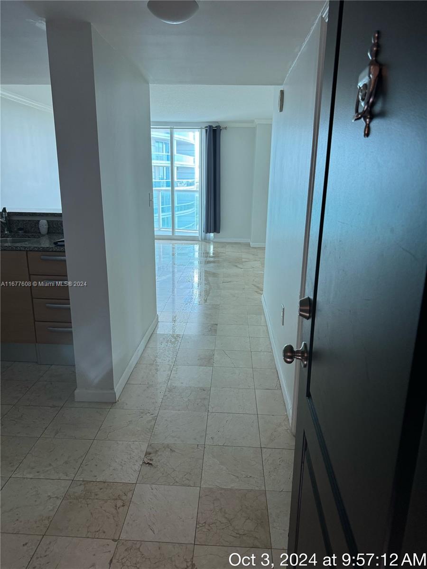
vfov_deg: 71.6
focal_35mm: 24
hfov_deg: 56.8
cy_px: 284
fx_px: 395
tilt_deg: -14.5
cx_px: 214
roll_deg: -1.3
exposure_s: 1/100
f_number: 1.78
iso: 200
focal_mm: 6.76
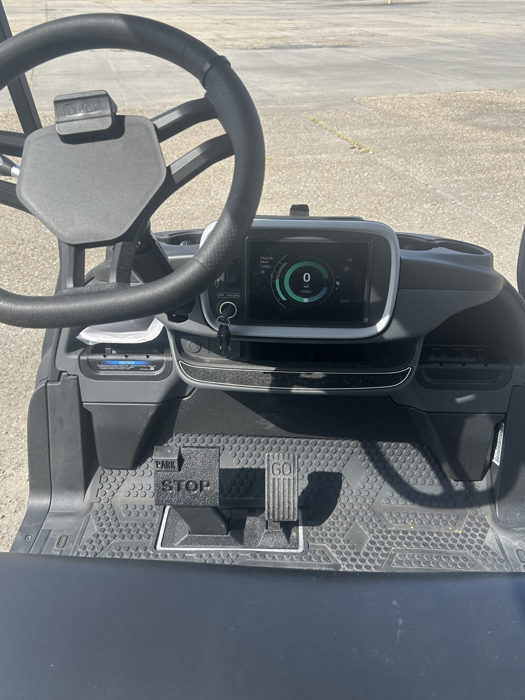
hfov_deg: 48.2
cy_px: 340
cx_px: 259
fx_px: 586
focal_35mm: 29
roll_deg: -0.6
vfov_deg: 61.7
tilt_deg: -30.9
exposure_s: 1/2008
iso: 50
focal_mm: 5.7
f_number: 1.5
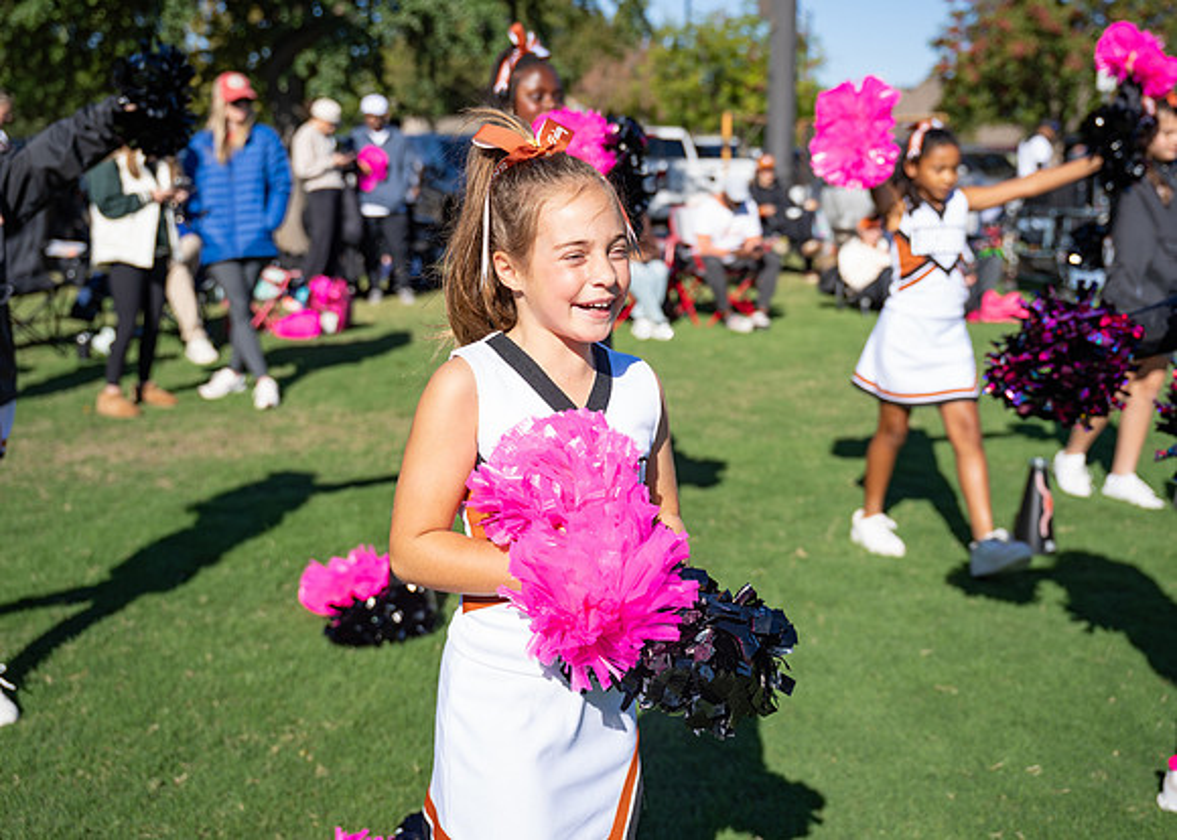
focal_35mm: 41
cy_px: 338
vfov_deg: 33.9
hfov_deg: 46.3
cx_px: 602
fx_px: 1375
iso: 250
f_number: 2.8
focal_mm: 32.6
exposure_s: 1/4000
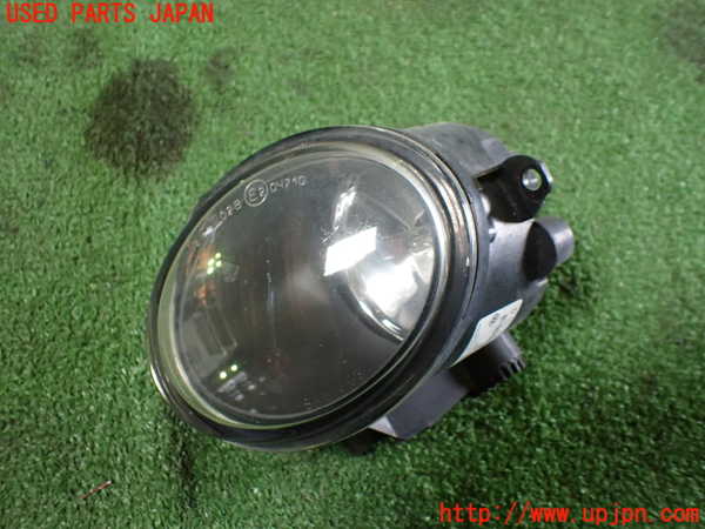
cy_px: 264
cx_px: 352
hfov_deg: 60.0
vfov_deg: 46.8
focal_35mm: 30
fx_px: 611
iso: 800
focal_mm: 5.4
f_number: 2.3
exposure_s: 1/100
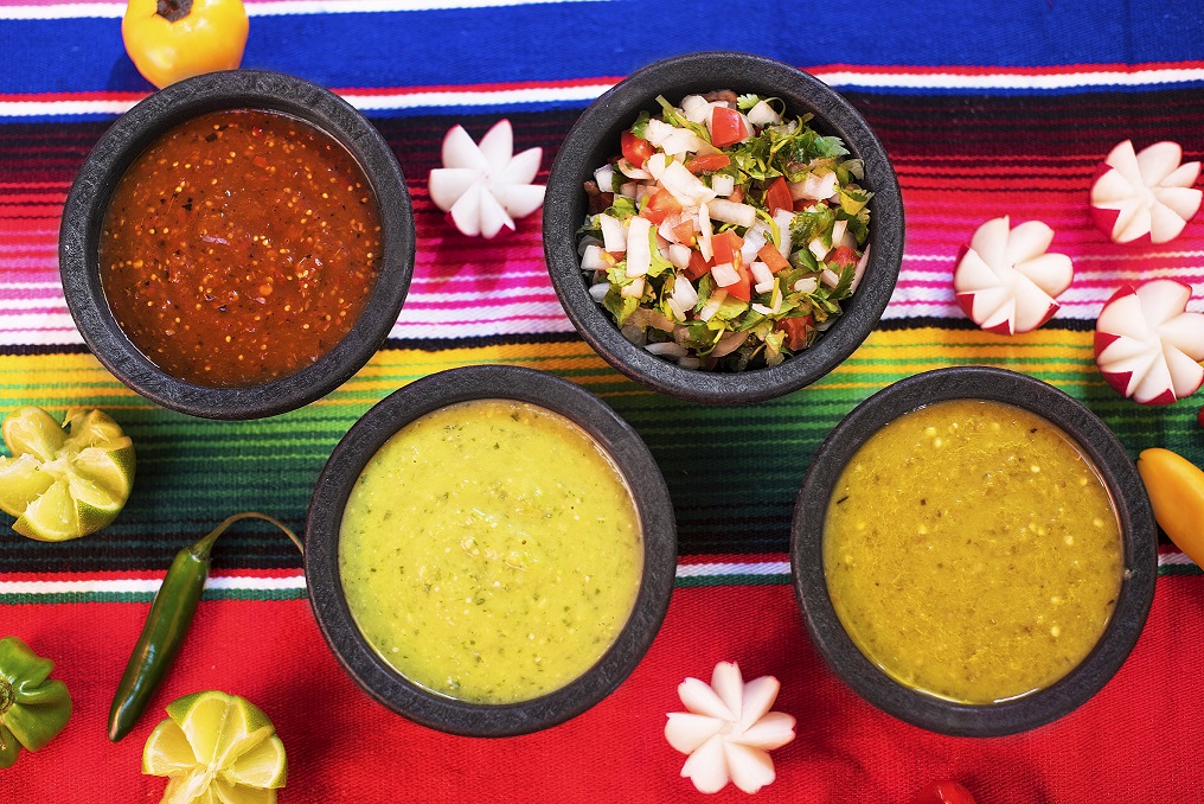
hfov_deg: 39.6
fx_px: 1673
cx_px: 602
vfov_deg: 27.0
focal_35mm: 50
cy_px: 402
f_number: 3.2
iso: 250
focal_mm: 50
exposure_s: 1/100
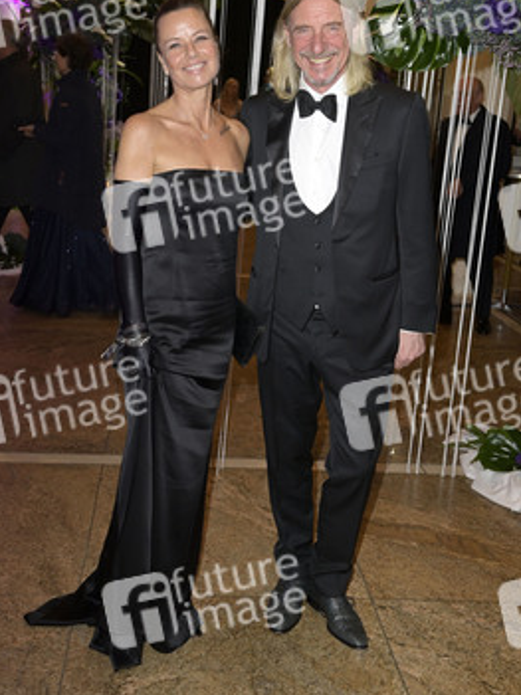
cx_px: 261
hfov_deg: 31.5
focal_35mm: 46
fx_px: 924
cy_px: 305
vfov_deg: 41.2
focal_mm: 42
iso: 2500
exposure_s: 1/125
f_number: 5.6
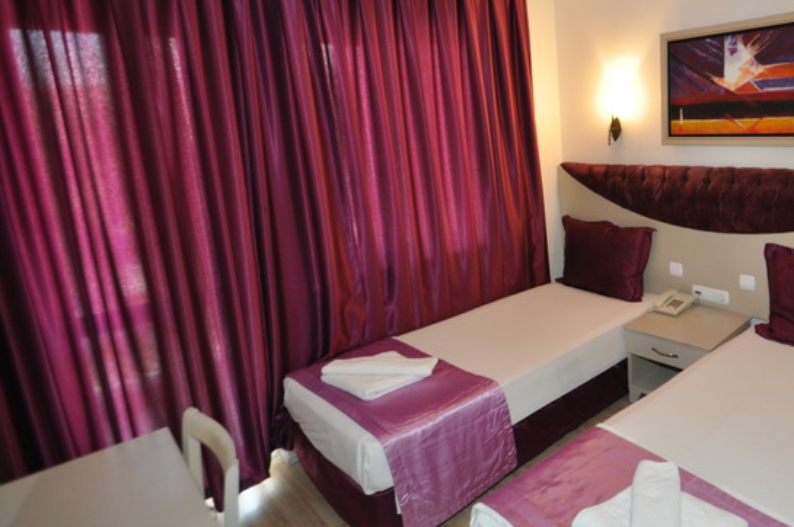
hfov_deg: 73.9
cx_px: 581
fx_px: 485
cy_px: 223
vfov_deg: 56.8
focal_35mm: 22
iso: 500
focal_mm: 10
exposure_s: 1/20
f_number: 4
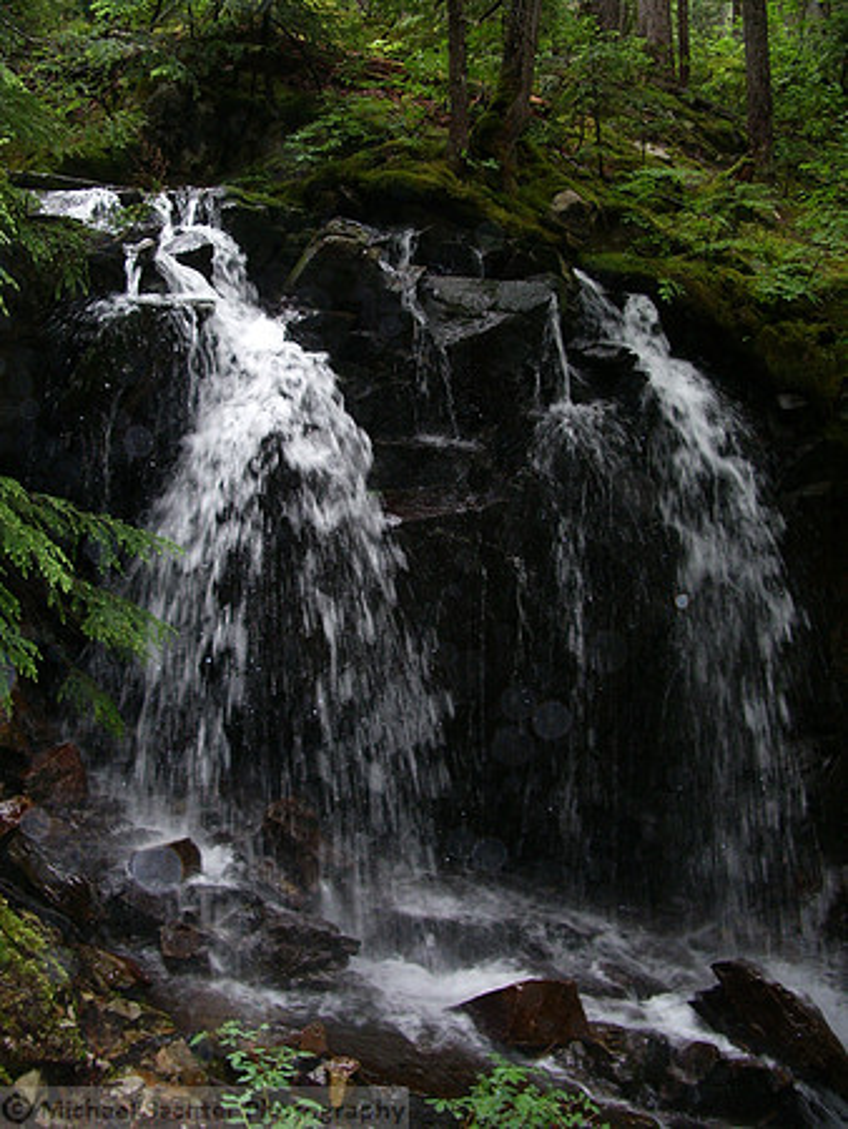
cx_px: 424
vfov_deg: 52.6
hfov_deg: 40.7
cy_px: 564
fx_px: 1142
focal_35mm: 35
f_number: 2.6
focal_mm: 5.8
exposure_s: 1/40
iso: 100
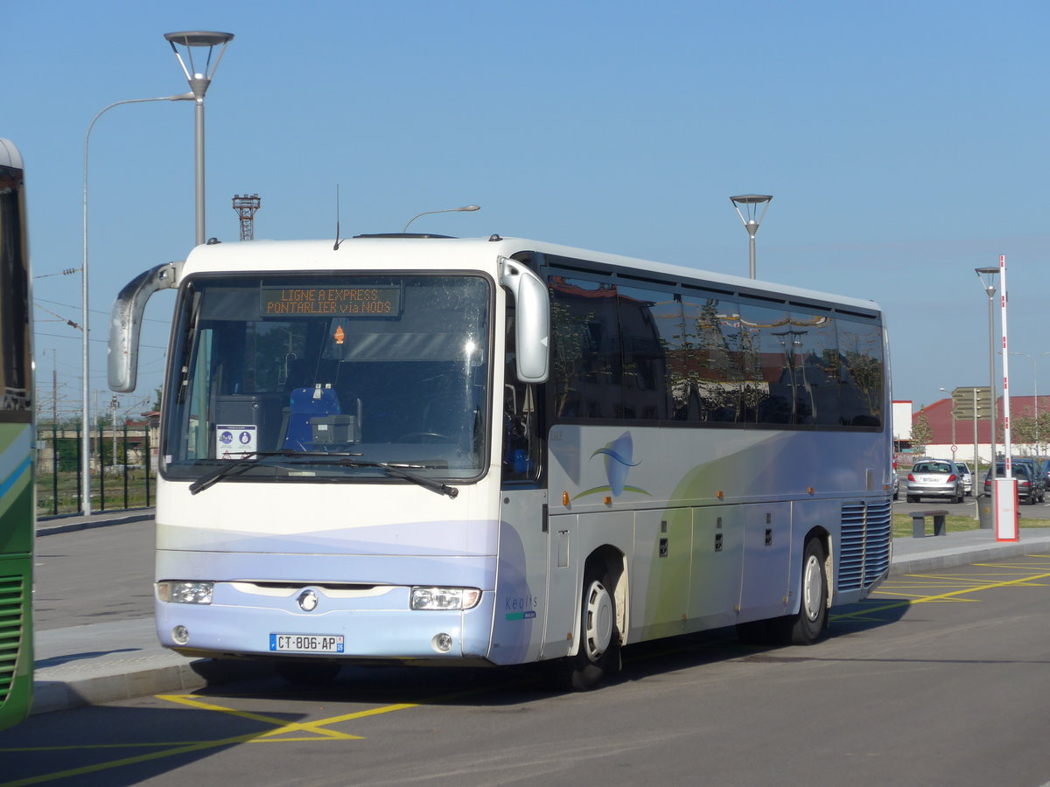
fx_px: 3549
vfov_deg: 12.7
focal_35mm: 117
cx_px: 525
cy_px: 394
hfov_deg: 16.8
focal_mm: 22.9
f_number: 5
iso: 80
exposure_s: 1/800
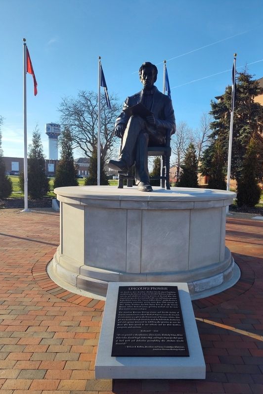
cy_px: 197
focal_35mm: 24
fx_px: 263
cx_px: 144
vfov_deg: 73.7
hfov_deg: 53.1
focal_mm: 5.56
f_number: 1.8
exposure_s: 1/1340
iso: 100
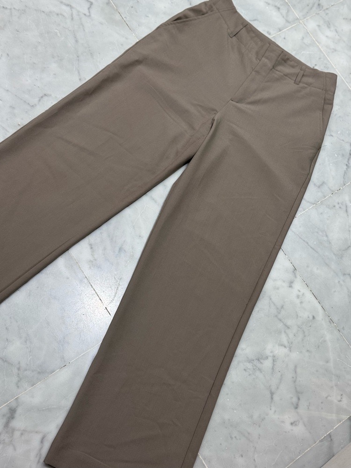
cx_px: 176
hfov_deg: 30.3
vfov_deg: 39.7
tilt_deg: -67.8
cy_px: 234
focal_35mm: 48
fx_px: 649
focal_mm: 6.76
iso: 50
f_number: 1.78
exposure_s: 1/50
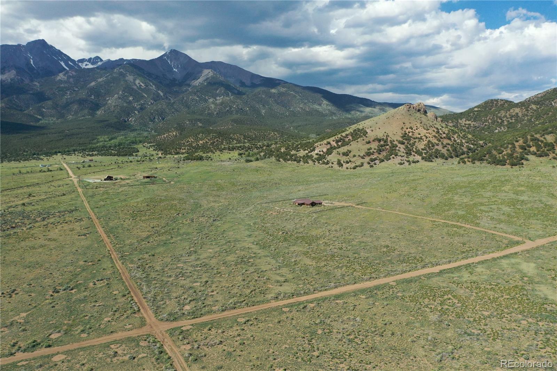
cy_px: 186
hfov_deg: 65.5
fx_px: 433
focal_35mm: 28
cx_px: 278
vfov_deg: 46.4
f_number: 4
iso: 400
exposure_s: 1/3200
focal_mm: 10.26
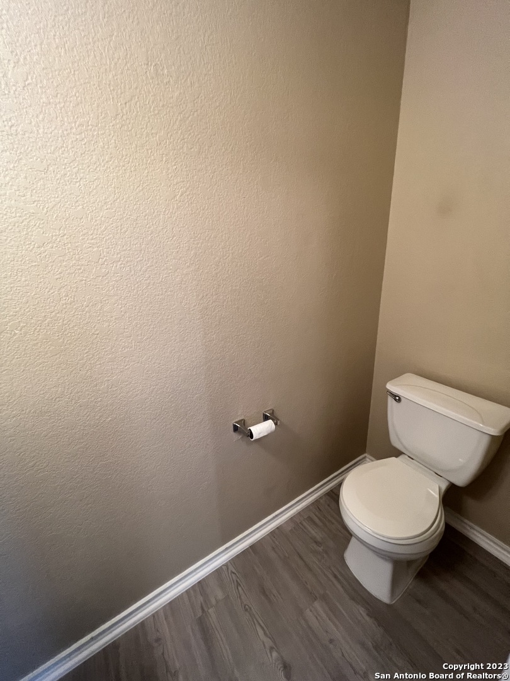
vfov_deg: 106.2
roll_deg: +2.2
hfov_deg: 89.9
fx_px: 255
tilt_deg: -17.3
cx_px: 255
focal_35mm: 13
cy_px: 340
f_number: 1.8
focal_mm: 1.57
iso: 400
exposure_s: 1/60
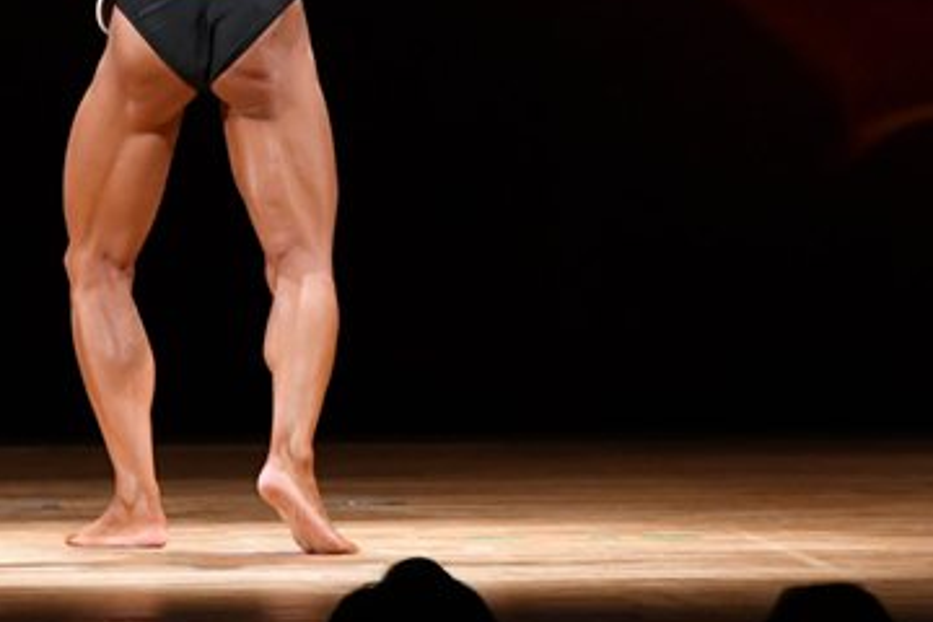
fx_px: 12543
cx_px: 237
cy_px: 65
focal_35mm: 484
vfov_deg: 2.8
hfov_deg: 4.3
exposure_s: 1/400
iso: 3200
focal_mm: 150
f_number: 5.6
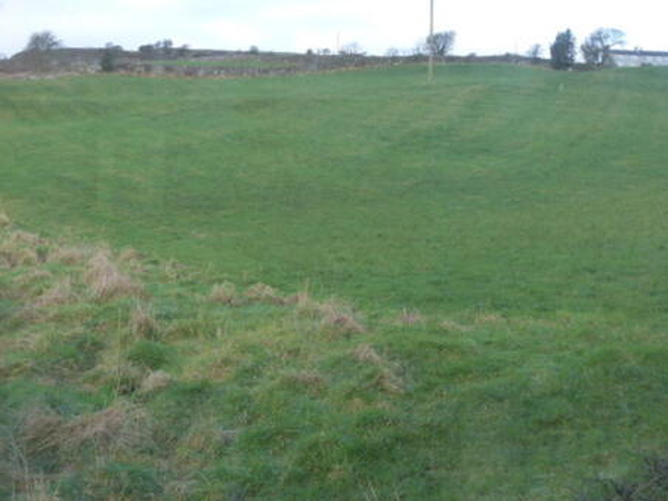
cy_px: 228
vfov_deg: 29.7
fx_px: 946
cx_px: 277
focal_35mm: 49
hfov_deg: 38.8
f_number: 3.6
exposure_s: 1/125
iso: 160
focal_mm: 6.7
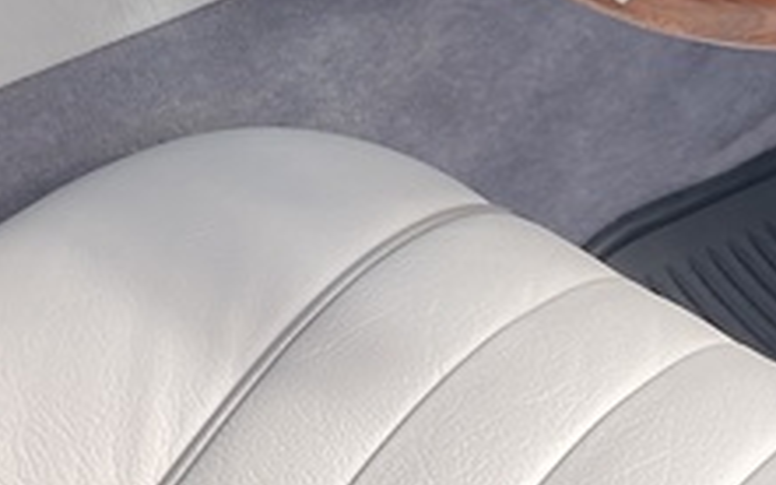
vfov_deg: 10.0
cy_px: -480
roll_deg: -2.7
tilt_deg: -31.7
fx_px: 2558
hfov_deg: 16.7
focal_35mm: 121
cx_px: 839
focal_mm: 3.99
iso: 25
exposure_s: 1/121
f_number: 1.8
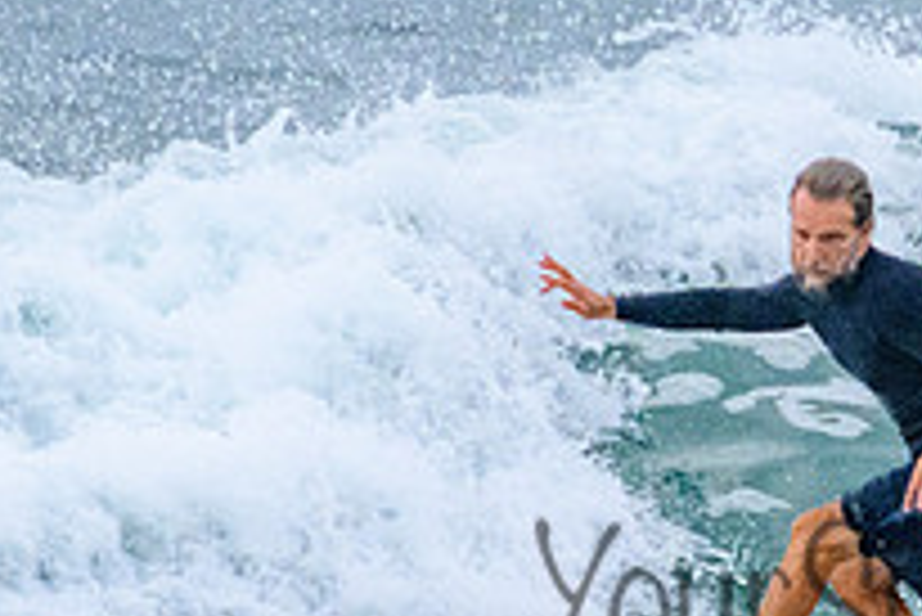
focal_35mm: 3107
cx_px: 1110
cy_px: 406
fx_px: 79627
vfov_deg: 0.4
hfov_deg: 0.7
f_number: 11
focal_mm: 800
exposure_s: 1/2000
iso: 3600
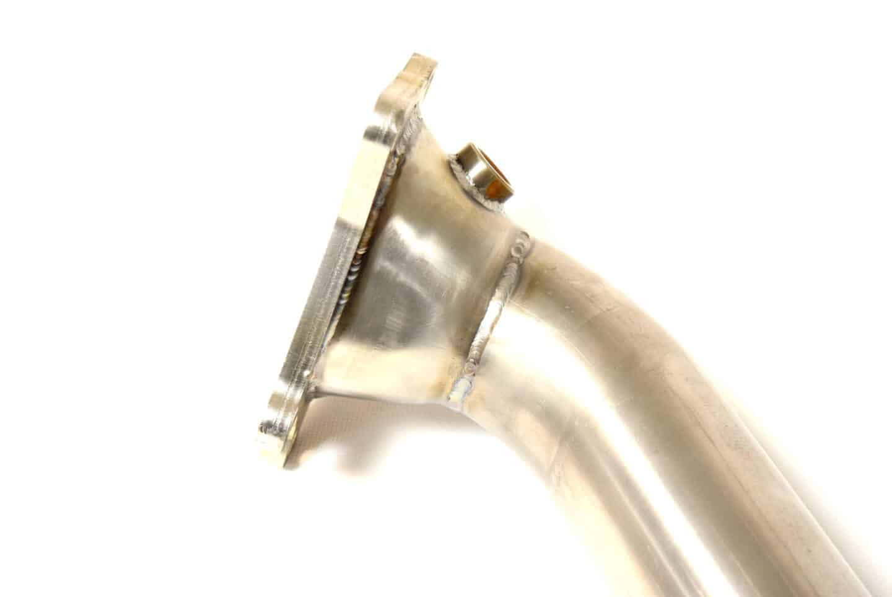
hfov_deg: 29.8
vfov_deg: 20.2
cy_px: 298
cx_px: 446
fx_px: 1674
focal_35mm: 68
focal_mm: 45
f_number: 5
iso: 1400
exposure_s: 1/60
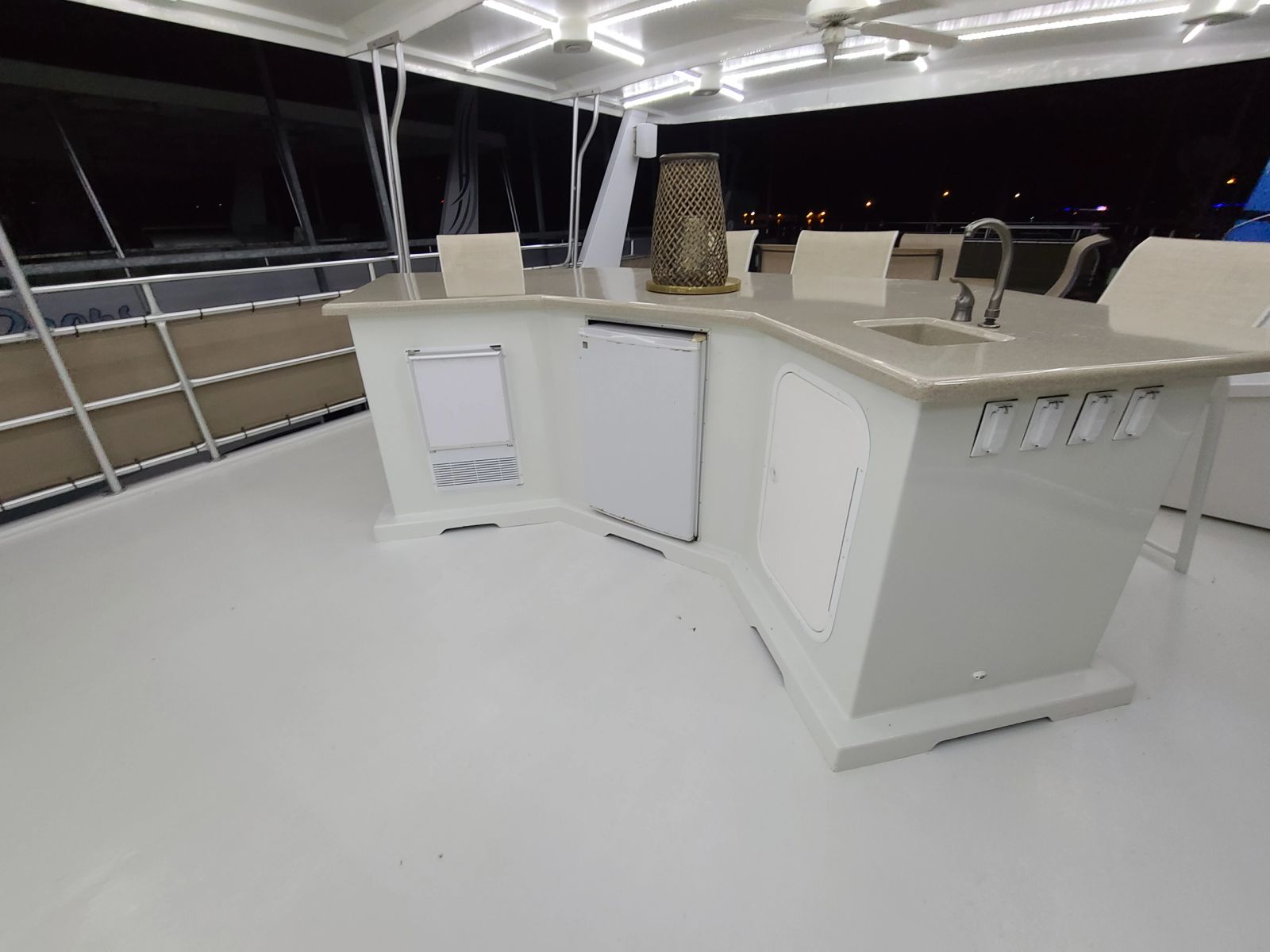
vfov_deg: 89.9
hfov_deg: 106.2
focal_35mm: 13
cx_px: 635
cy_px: 476
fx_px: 477
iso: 400
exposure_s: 1/29
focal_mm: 2.2
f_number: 2.2
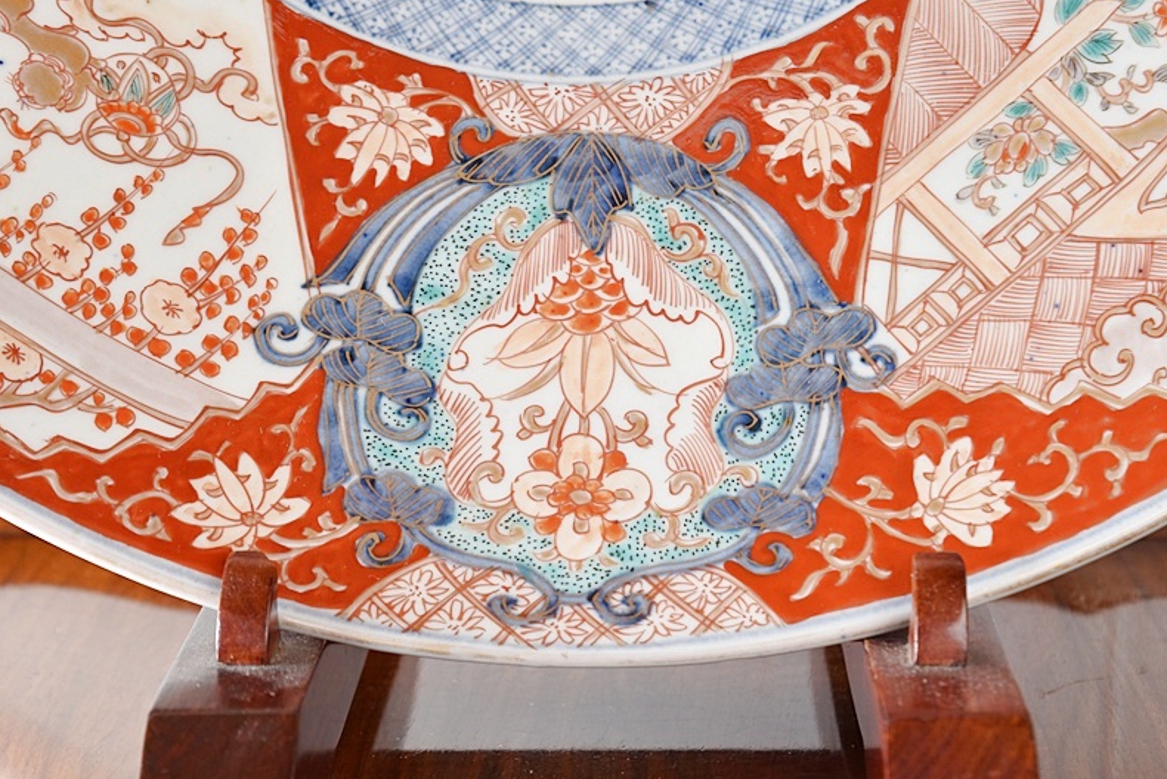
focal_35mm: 84
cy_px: 388
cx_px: 579
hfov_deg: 24.3
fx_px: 2707
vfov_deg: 16.4
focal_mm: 55
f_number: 5.6
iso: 200
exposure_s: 1/1.6
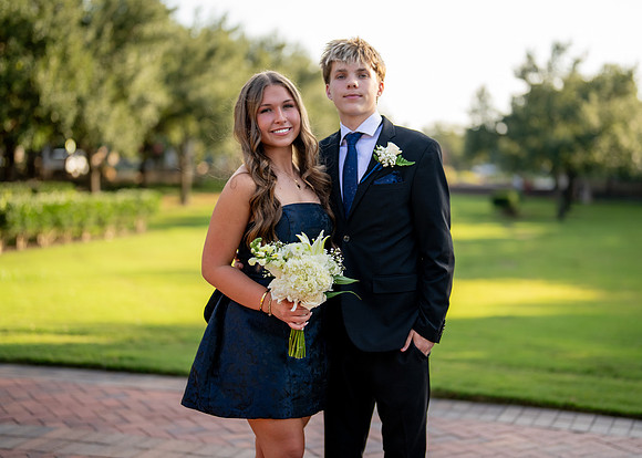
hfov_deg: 35.1
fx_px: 1015
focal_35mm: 56
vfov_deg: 25.5
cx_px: 343
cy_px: 229
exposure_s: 1/2500
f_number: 1.2
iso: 200
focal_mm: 50
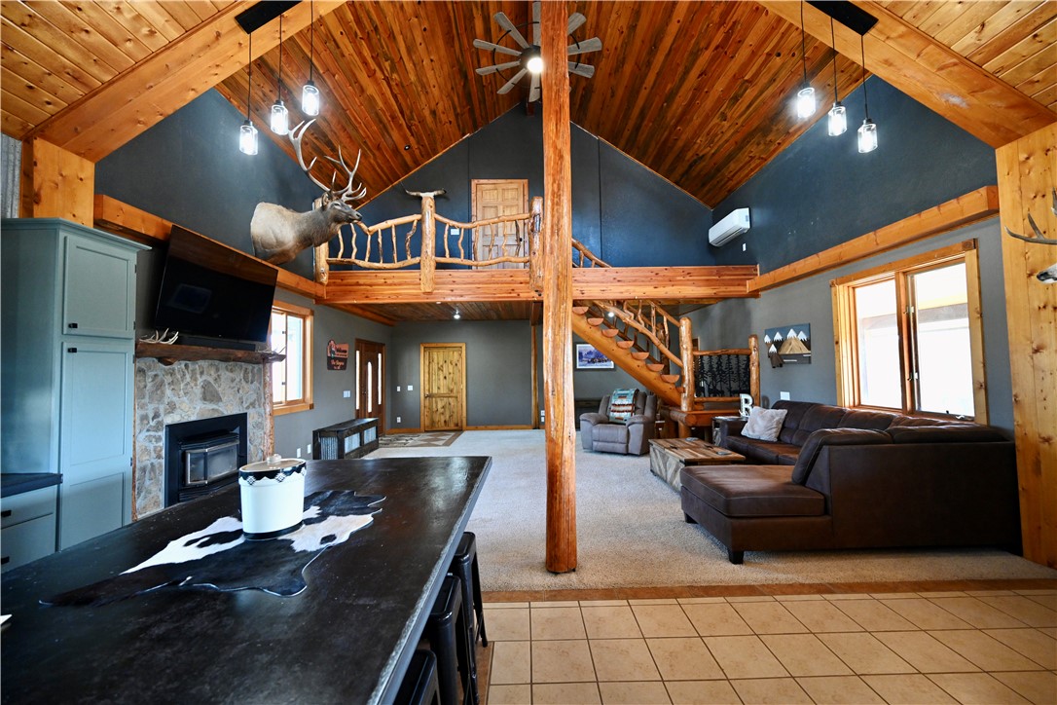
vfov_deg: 81.2
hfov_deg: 104.3
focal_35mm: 14
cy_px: 352
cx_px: 528
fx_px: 411
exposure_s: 1/125
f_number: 4
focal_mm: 14
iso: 2800
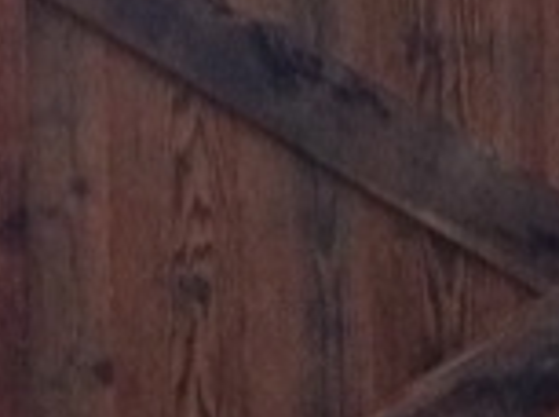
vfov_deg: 7.2
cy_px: 44
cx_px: -135
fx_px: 3319
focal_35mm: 206
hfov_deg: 9.5
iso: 400
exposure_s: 1/15
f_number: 2.8
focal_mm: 3.85
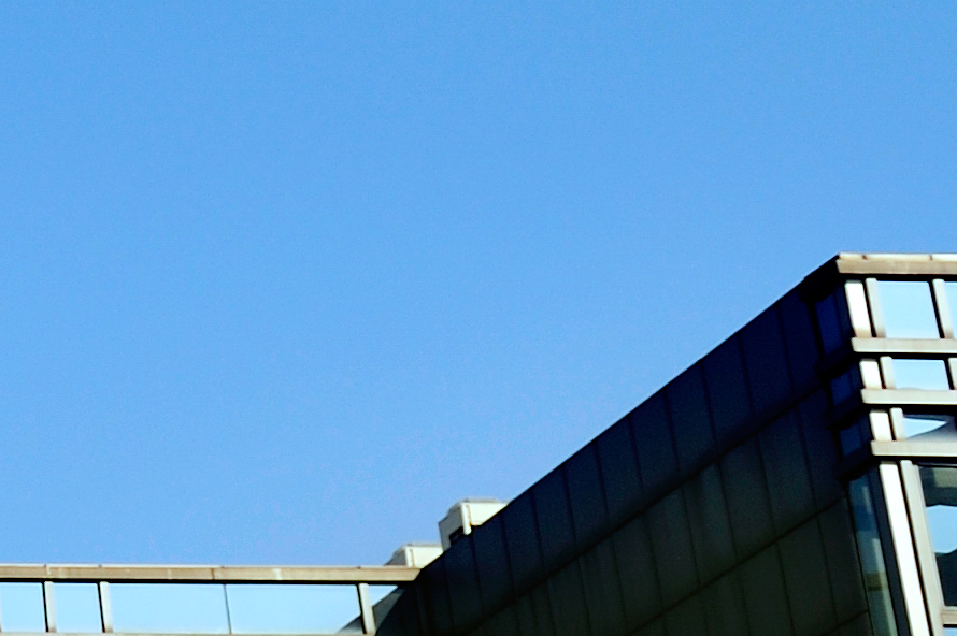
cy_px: 476
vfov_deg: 8.9
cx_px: -1143
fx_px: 4064
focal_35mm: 153
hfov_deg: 11.6
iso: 200
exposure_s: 1/3200
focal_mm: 32
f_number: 4
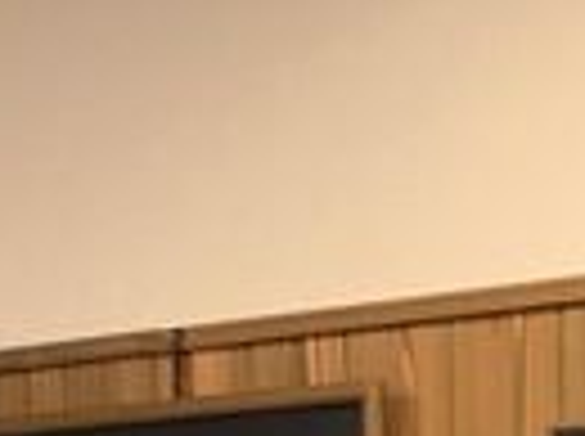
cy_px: 1184
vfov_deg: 8.1
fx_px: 2750
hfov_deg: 11.7
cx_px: 848
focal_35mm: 163
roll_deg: -0.4
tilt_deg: -8.9
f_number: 1.8
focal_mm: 4.25
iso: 500
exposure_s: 1/30
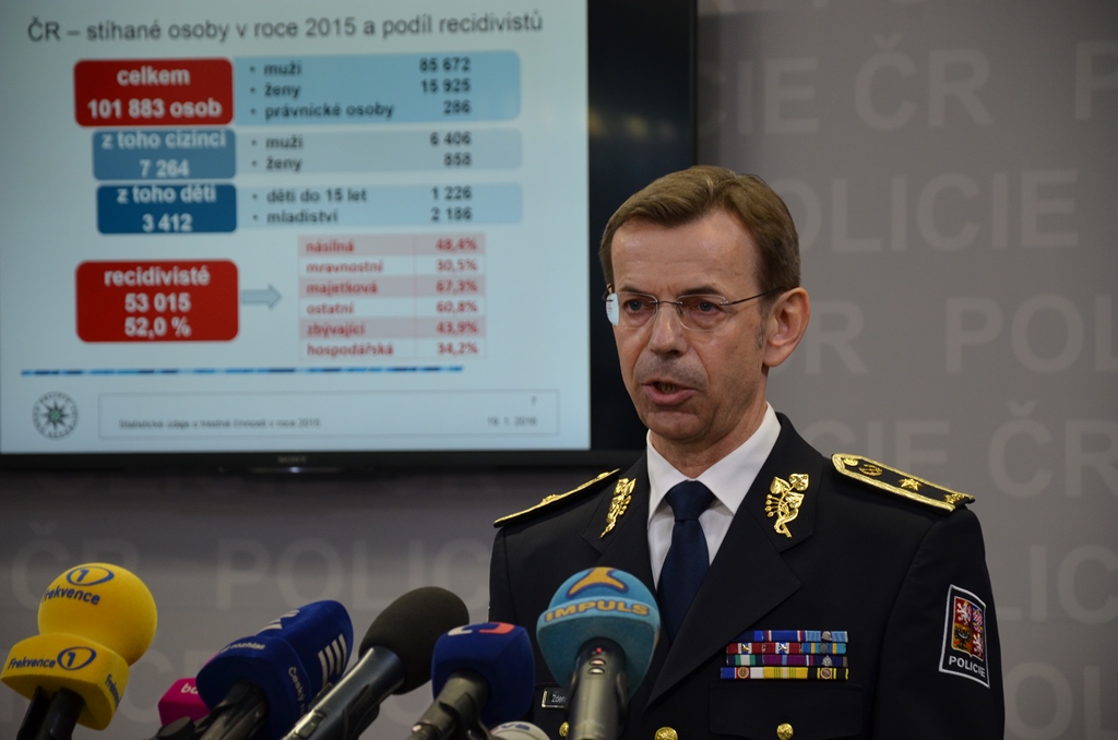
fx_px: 4881
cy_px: 370
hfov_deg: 13.1
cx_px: 559
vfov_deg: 8.7
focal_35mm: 158
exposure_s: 1/60
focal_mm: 105
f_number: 5.6
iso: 500
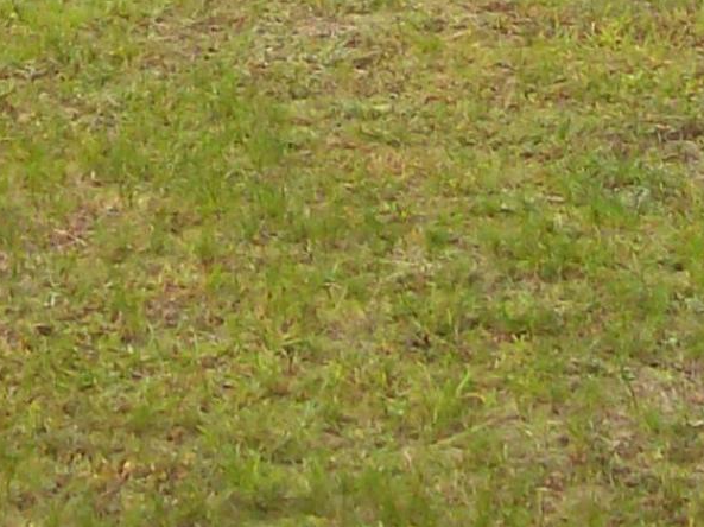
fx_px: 3699
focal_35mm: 182
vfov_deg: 7.6
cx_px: 311
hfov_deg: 10.9
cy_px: -720
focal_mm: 6
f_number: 2.7
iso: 80
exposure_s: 1/726
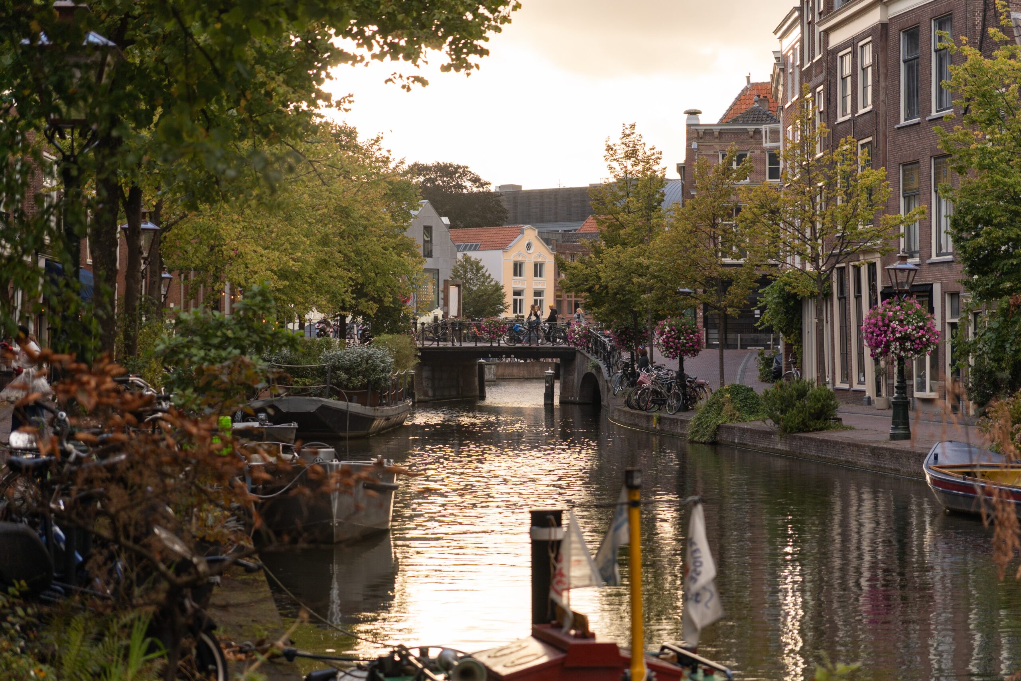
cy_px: 340
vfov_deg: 18.2
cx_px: 510
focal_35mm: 75
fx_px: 2127
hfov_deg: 27.0
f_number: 2.8
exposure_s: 1/200
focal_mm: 50
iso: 125
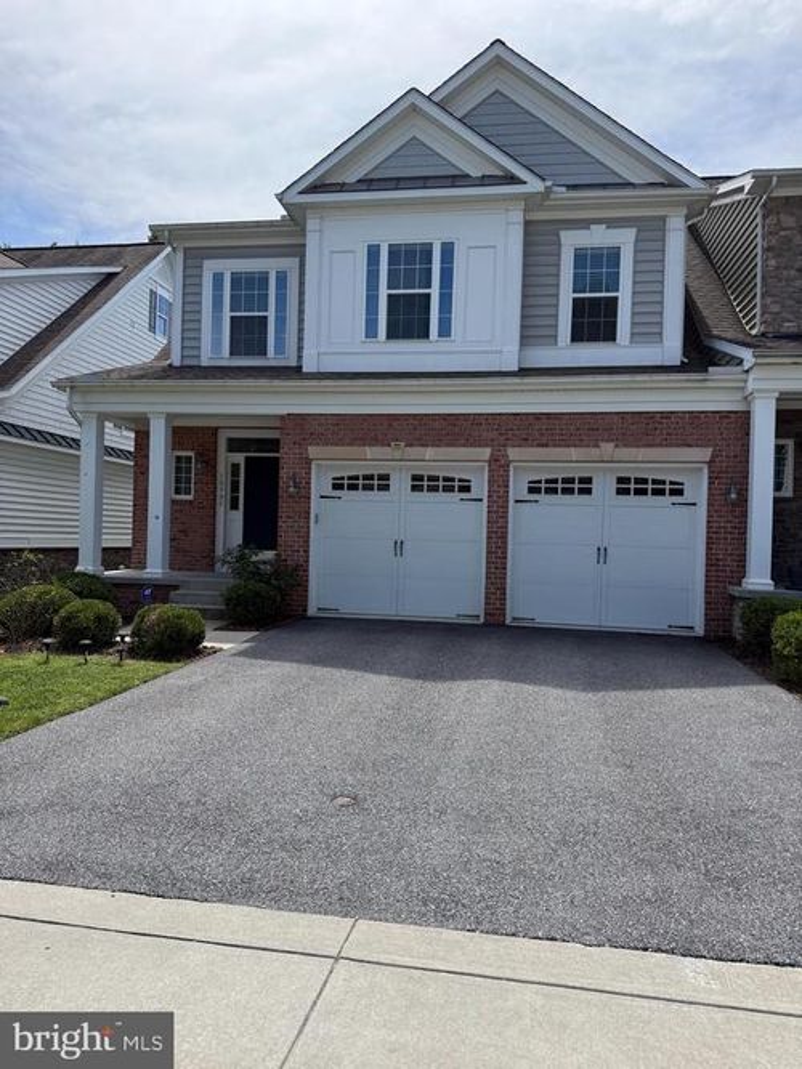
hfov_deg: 56.8
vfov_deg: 71.6
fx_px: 742
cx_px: 401
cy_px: 534
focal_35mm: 24
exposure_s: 1/4975
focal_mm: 6.76
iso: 100
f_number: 1.78
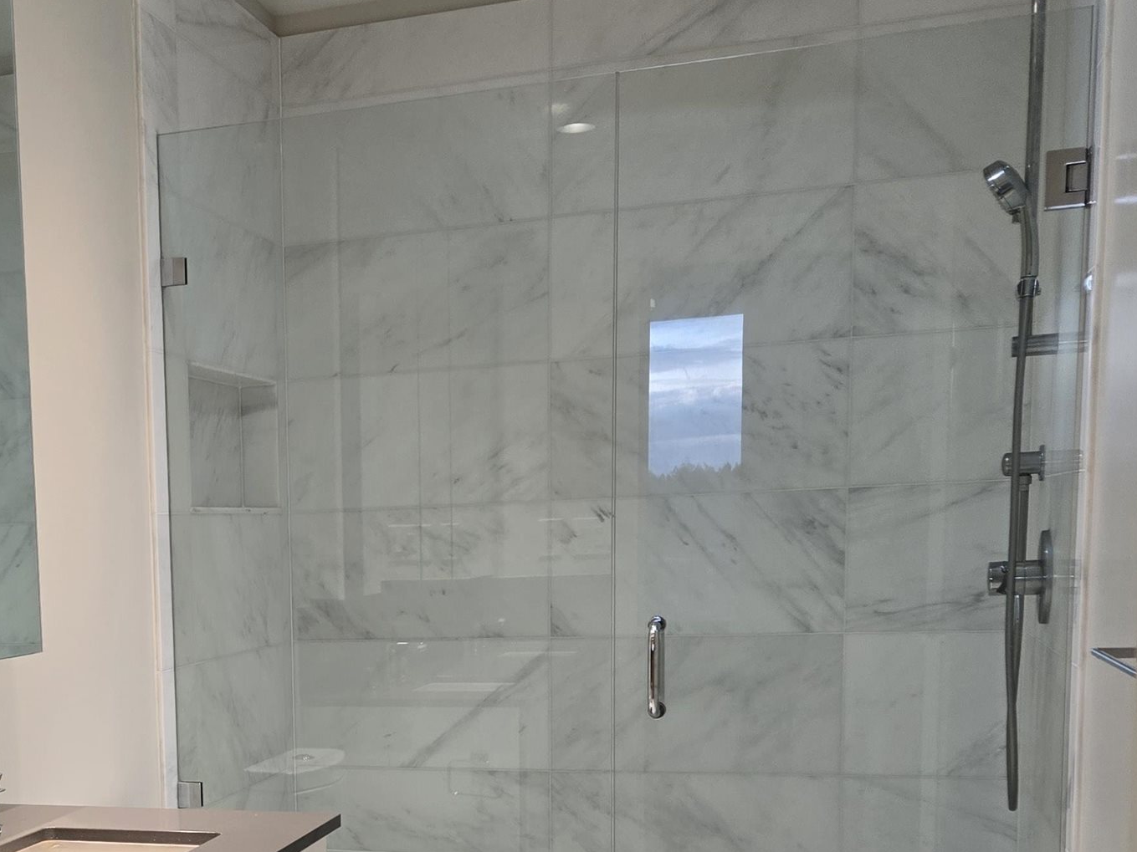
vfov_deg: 27.0
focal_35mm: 52
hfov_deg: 34.9
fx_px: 1708
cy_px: 768
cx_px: 129
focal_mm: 5.4
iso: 100
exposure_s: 1/120
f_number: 1.8
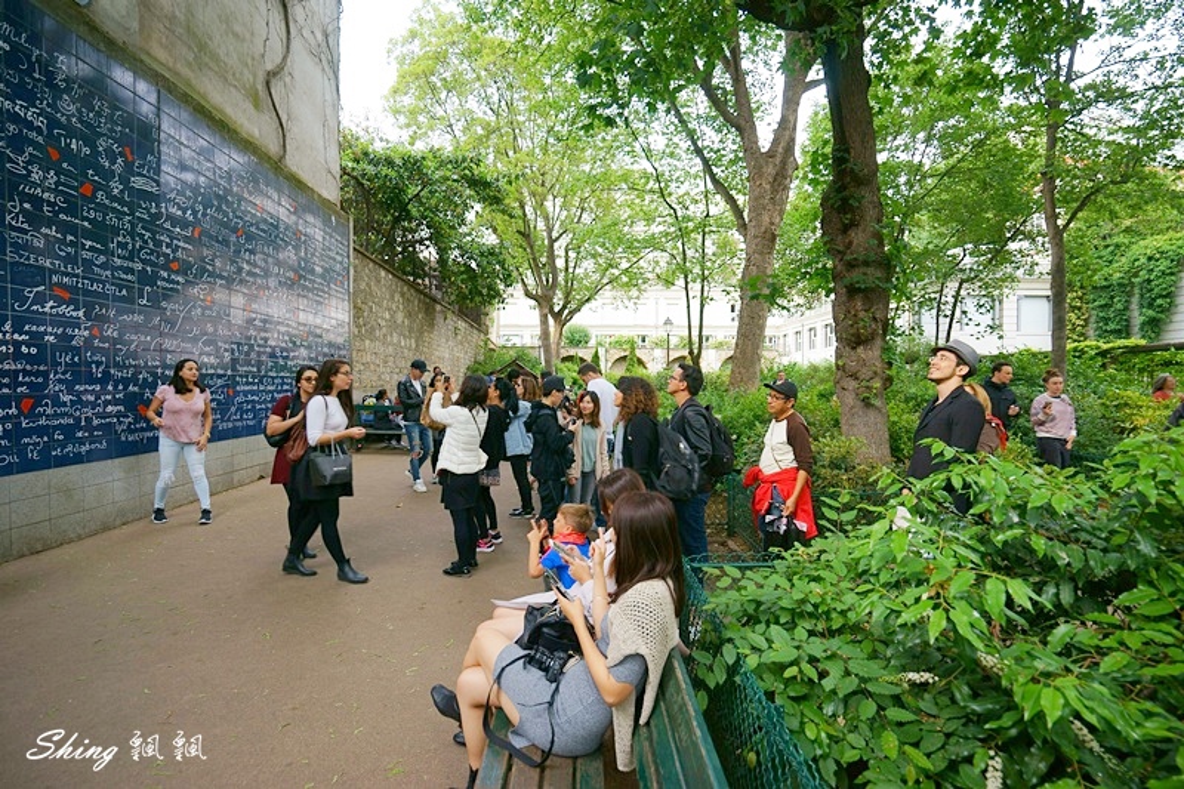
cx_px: 592
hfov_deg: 96.7
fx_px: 526
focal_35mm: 16
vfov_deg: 73.7
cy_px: 394
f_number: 5.6
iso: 125
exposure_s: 1/50
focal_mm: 16
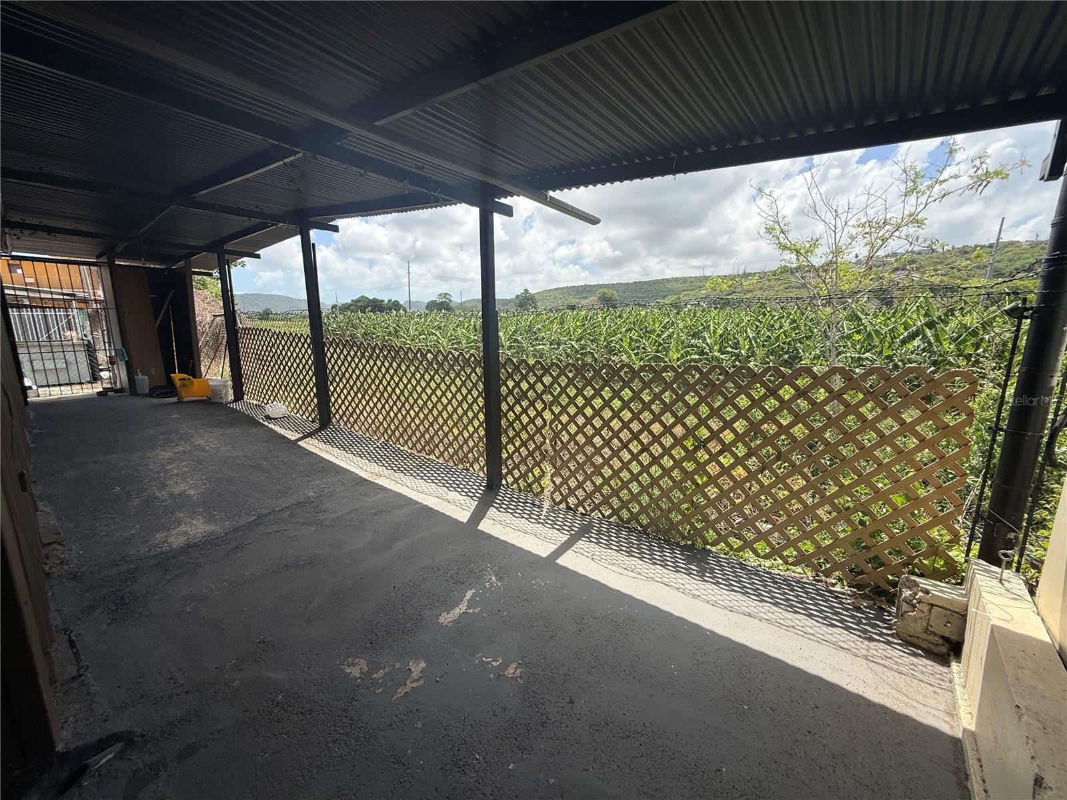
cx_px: 534
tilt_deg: -12.2
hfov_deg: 102.1
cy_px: 400
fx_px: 432
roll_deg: +1.0
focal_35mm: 14
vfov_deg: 85.7
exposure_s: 1/1656
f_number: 2.2
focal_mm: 2.22
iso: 50
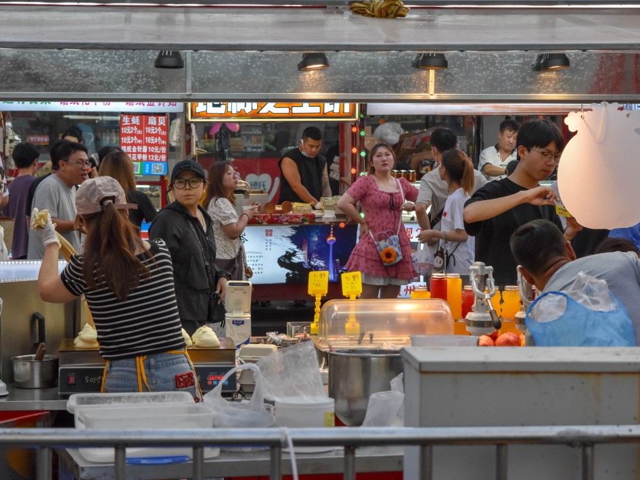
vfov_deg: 18.7
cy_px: 239
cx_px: 280
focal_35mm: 79
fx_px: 1461
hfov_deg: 24.7
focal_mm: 48
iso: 1000
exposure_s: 1/500
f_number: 5.3
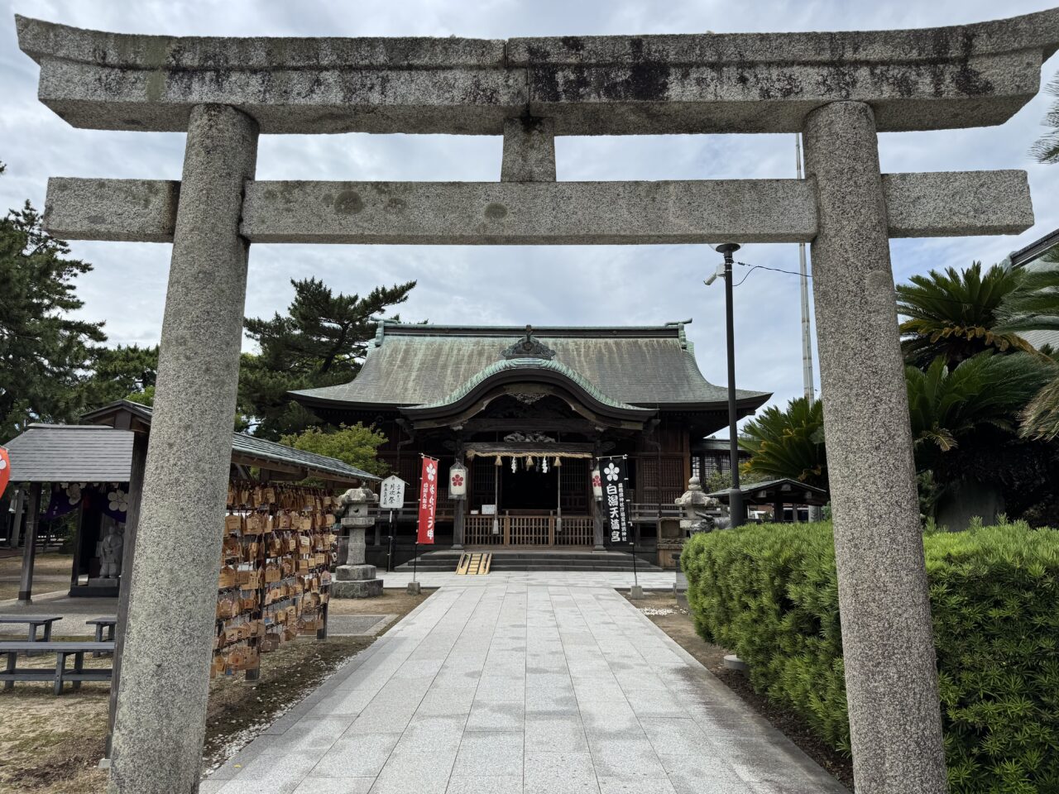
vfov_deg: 56.8
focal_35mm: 24
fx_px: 734
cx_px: 530
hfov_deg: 71.6
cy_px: 397
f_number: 1.78
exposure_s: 1/5814
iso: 80
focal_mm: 6.76
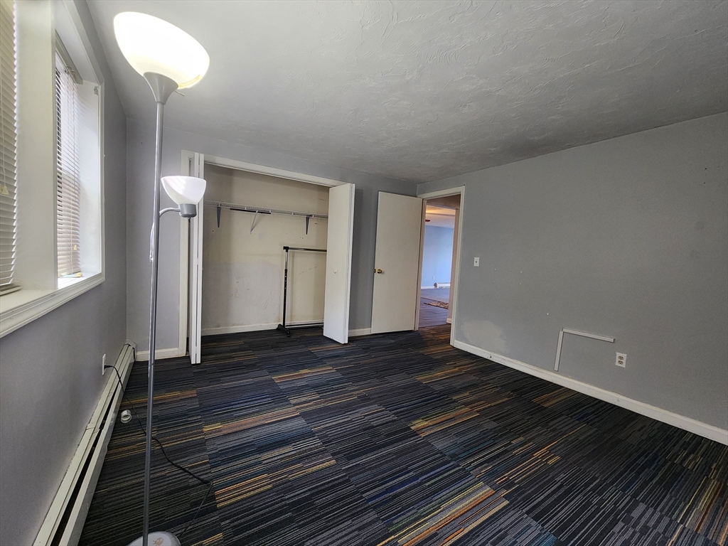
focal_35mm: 13
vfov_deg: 89.9
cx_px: 364
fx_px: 273
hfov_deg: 106.2
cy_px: 273
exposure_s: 1/60
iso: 400
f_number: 2.2
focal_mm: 2.2
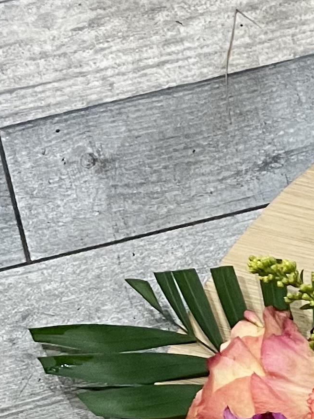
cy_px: 612
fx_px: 1452
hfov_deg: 11.0
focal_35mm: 120
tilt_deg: -77.0
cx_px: 668
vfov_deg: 15.3
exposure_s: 1/60
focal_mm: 4.2
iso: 400
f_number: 1.6
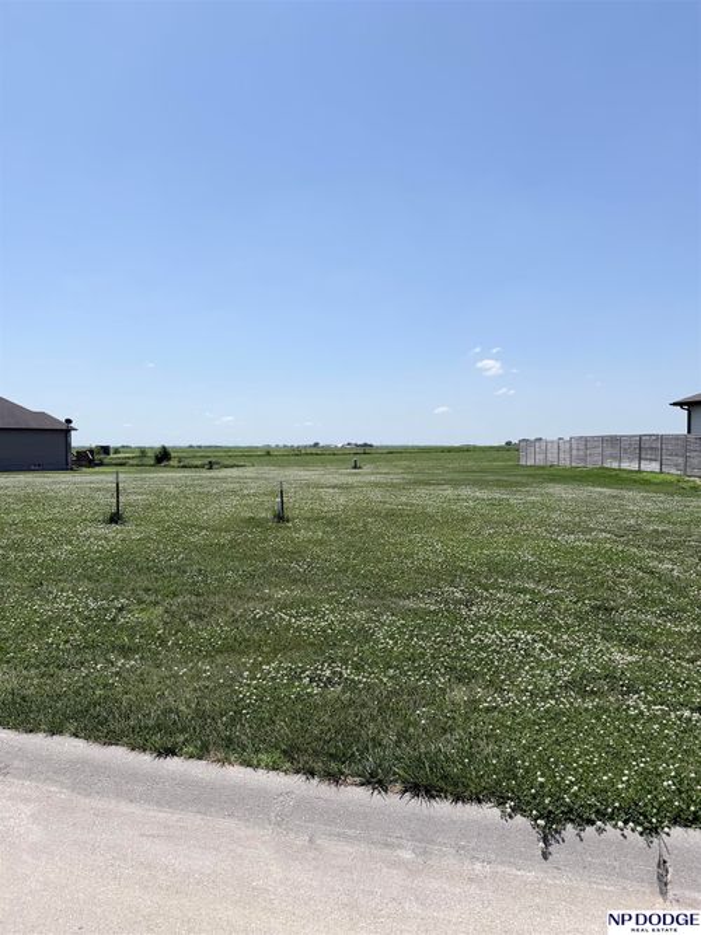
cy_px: 468
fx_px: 648
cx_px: 350
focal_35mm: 24
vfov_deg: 71.6
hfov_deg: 56.8
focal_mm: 6.76
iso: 80
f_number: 1.78
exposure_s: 1/7353
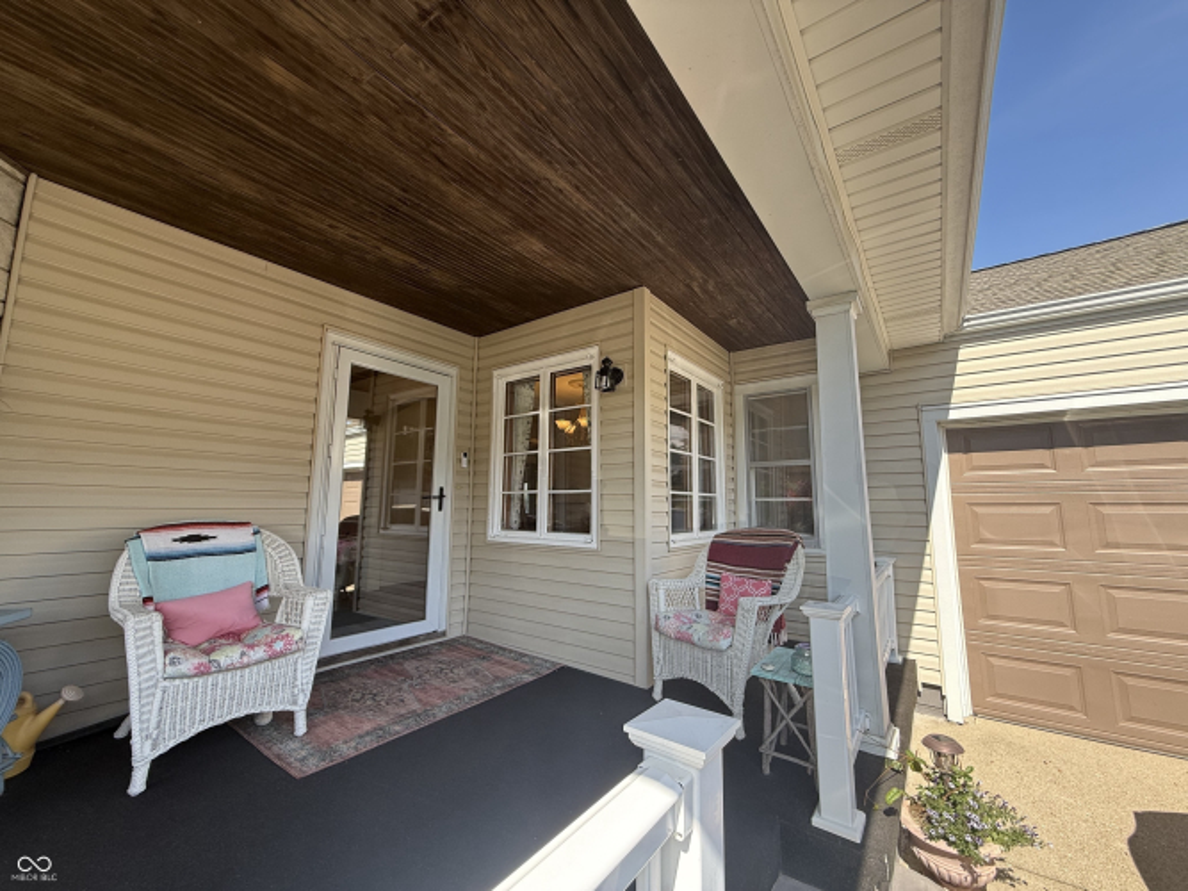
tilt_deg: +7.7
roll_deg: -0.7
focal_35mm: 14
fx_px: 480
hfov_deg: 102.1
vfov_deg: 85.7
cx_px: 594
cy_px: 446
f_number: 2.2
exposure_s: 1/291
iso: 50
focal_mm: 2.22
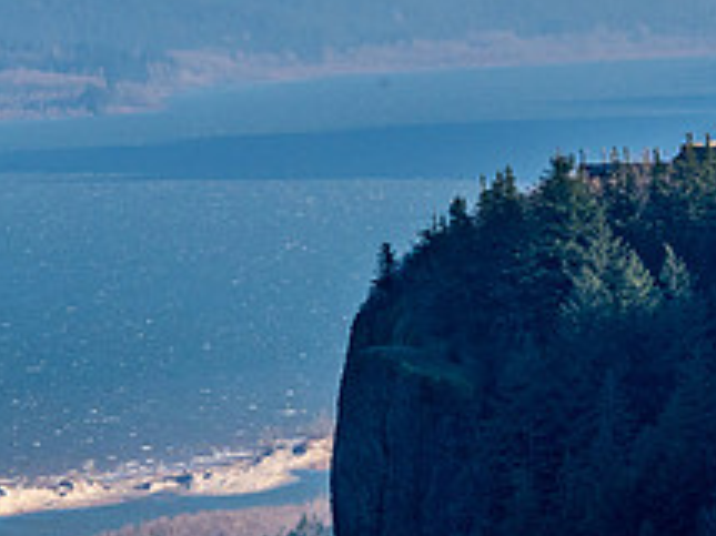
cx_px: 327
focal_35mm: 431
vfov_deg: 3.4
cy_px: 171
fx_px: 8910
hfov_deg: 4.6
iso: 800
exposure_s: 1/400
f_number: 16
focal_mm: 122
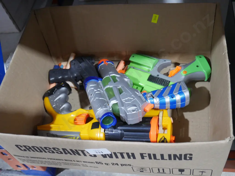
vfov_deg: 34.3
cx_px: 118
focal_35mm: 42
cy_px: 88
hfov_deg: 44.8
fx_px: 285
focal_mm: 21
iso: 1000
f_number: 4.6
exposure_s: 1/60
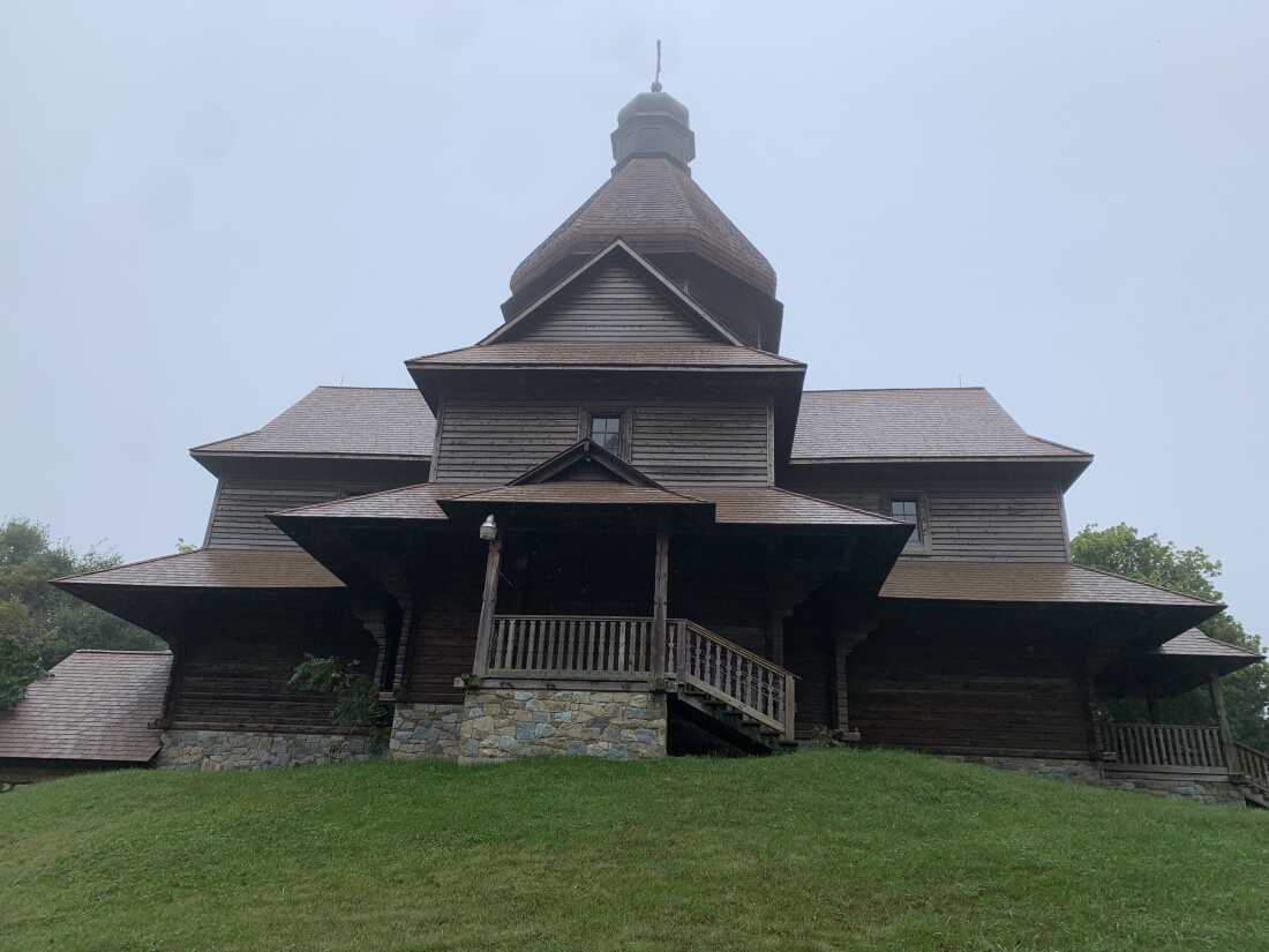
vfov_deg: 53.1
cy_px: 476
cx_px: 634
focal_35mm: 26
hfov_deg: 67.3
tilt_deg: +21.9
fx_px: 953
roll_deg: -2.6
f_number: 1.8
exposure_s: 1/1032
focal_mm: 4.25
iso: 25
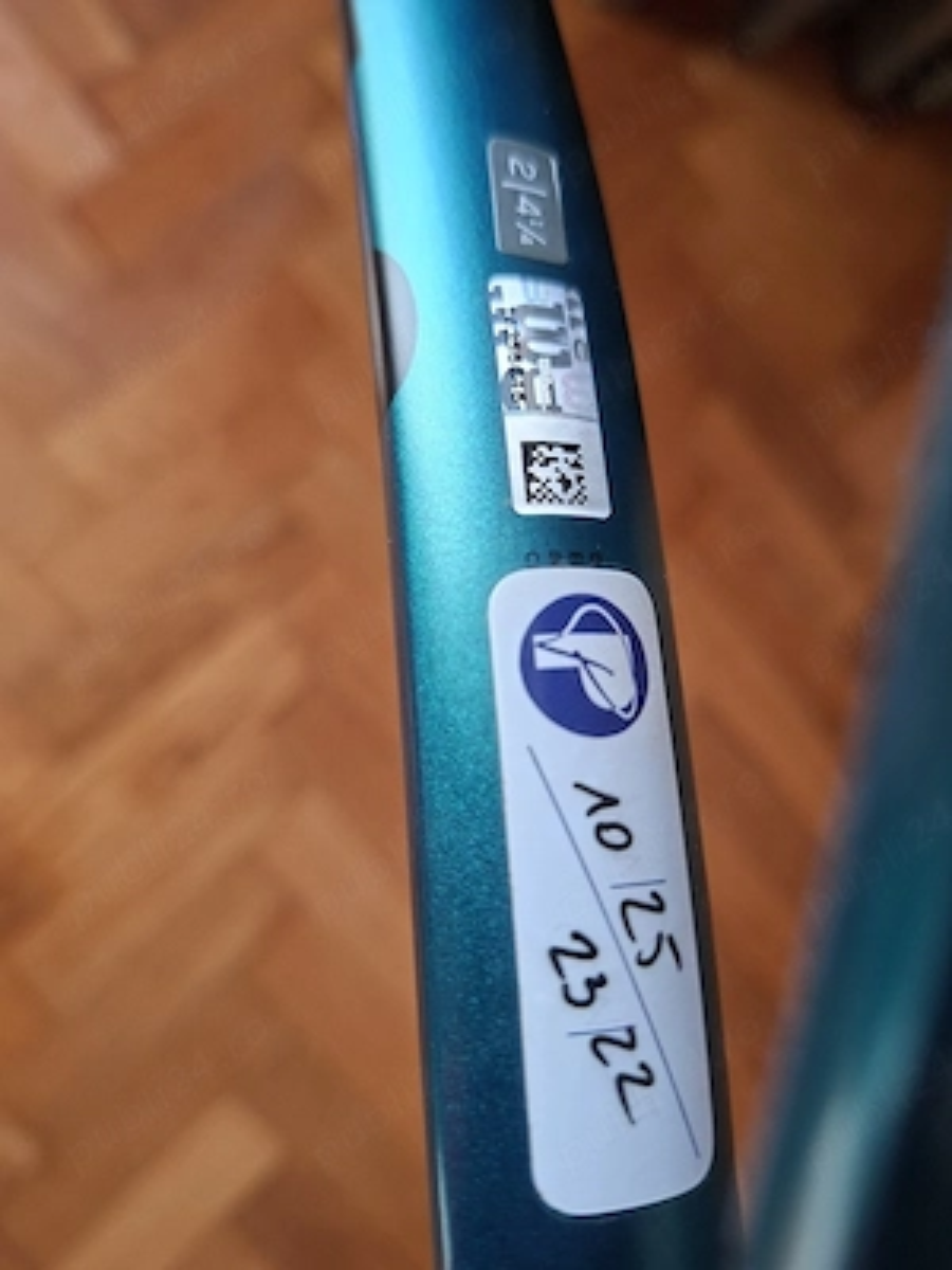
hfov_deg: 58.9
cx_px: 476
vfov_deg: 73.9
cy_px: 635
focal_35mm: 23
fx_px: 843
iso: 125
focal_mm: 5.54
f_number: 1.8
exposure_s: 1/100
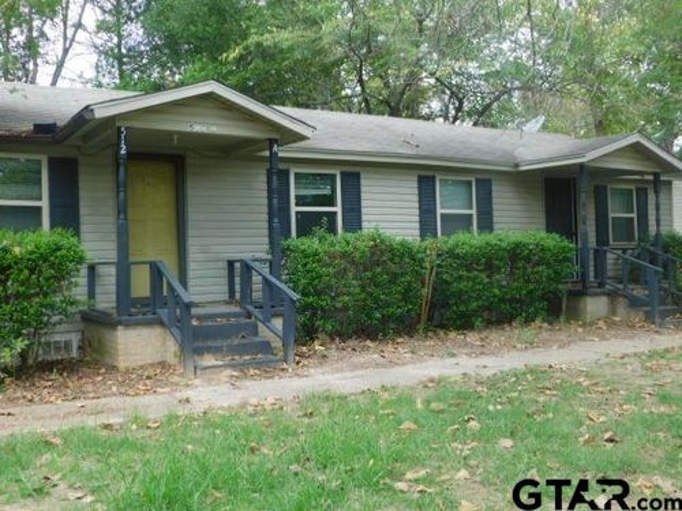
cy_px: 256
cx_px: 341
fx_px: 788
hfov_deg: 46.8
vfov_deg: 36.0
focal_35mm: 40
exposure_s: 1/125
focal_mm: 7.1
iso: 125
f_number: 3.6
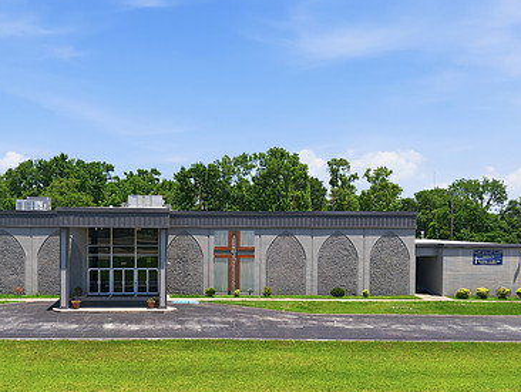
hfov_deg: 48.2
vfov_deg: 37.5
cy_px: 244
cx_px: 175
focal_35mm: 38
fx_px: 572
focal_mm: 8.7
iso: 100
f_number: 1.8
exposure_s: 1/3200
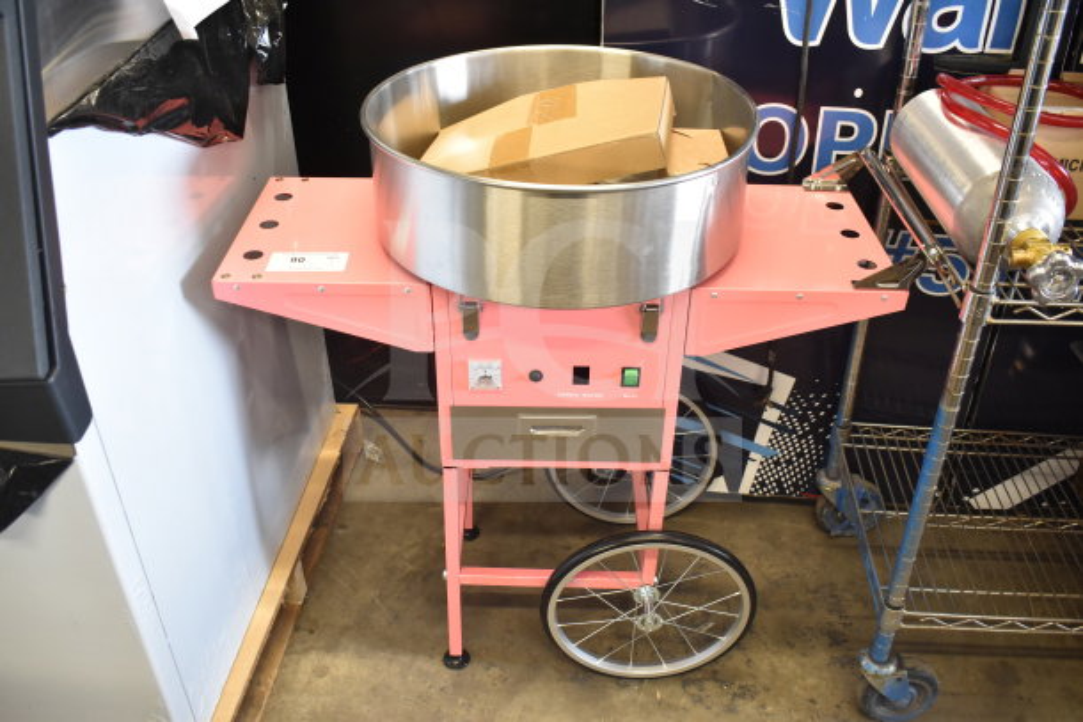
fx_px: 993
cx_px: 542
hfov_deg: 57.2
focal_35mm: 33
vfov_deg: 40.0
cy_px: 361
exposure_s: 1/40
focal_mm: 22
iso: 1250
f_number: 3.8
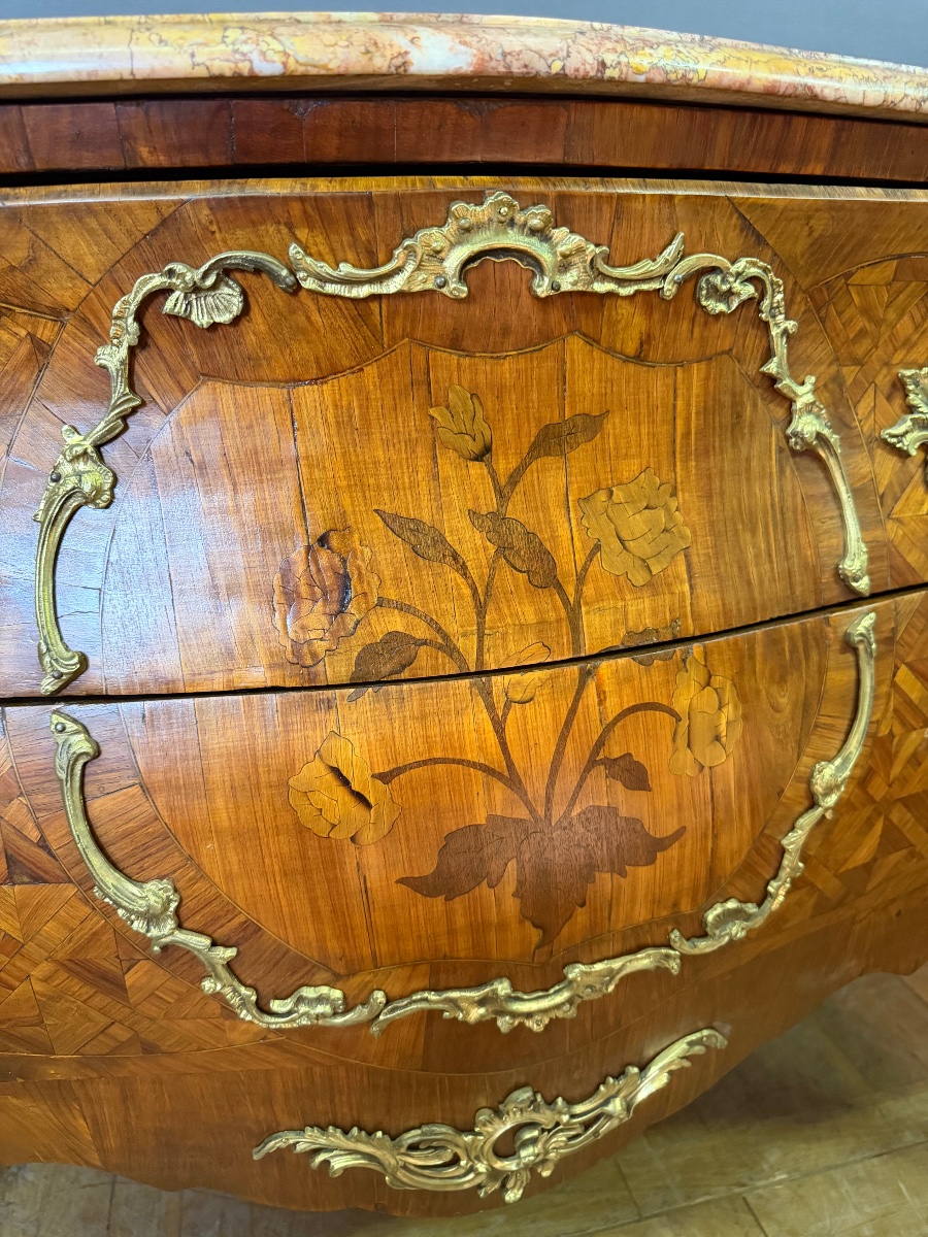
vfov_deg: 71.6
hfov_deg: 56.8
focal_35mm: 24
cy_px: 618
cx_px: 464
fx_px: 858
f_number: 1.78
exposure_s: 1/50
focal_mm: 6.76
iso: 800
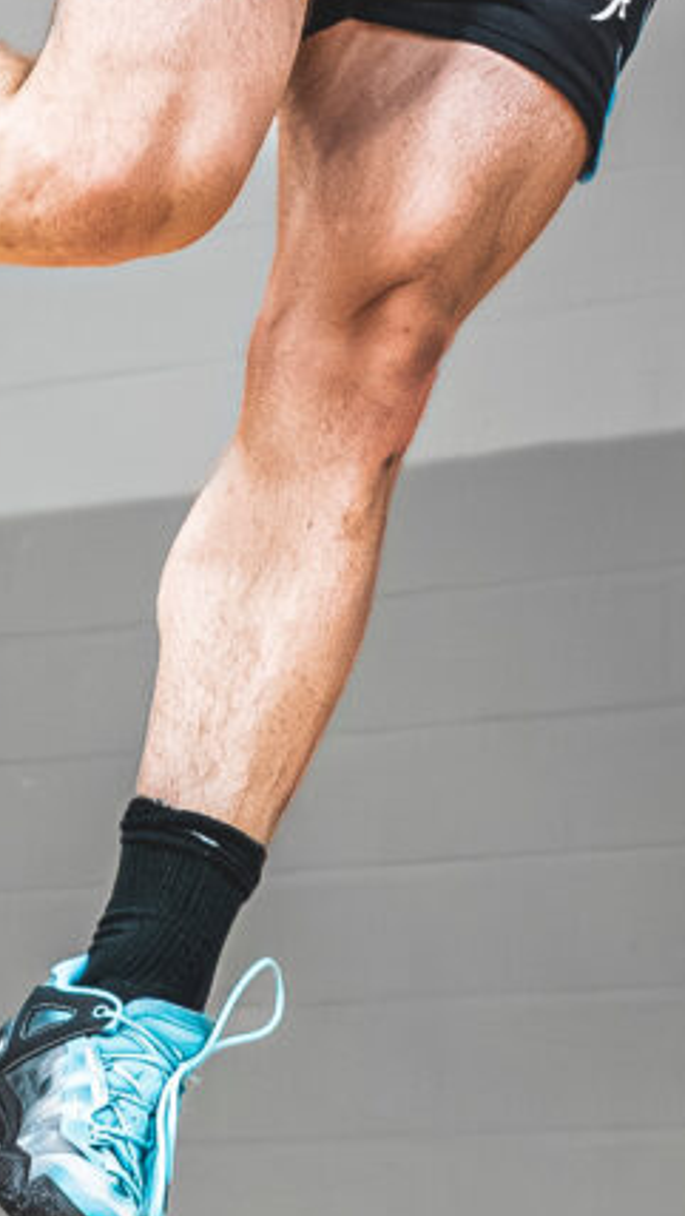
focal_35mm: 233
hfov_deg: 5.2
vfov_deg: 9.2
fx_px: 7506
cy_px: -224
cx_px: 243
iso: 2000
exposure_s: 1/1000
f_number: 2.8
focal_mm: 37.1
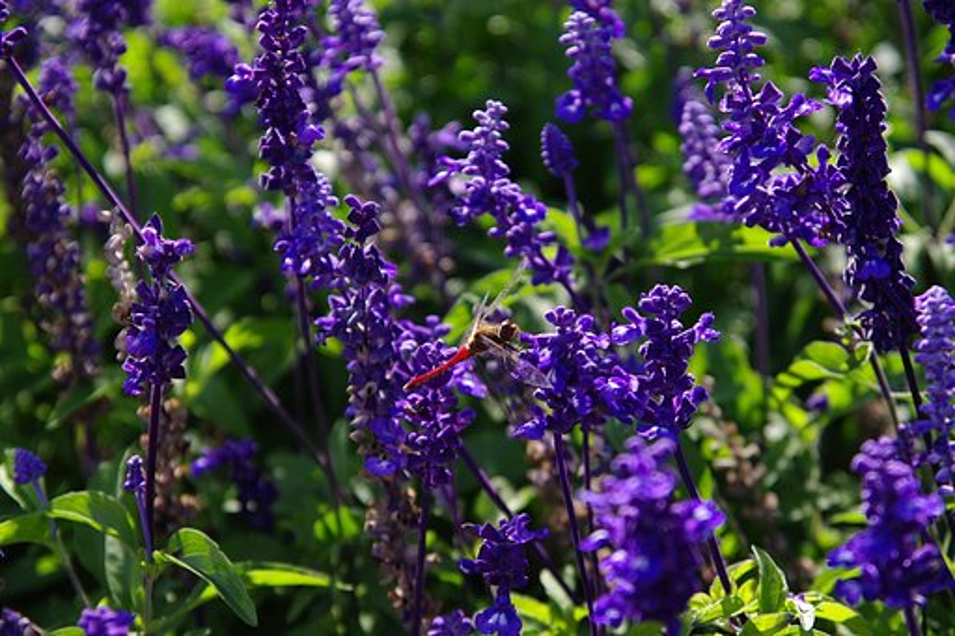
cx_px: 478
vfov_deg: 13.0
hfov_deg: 19.5
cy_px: 318
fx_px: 2784
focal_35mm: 105
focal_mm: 70
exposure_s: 1/100
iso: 100
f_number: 5
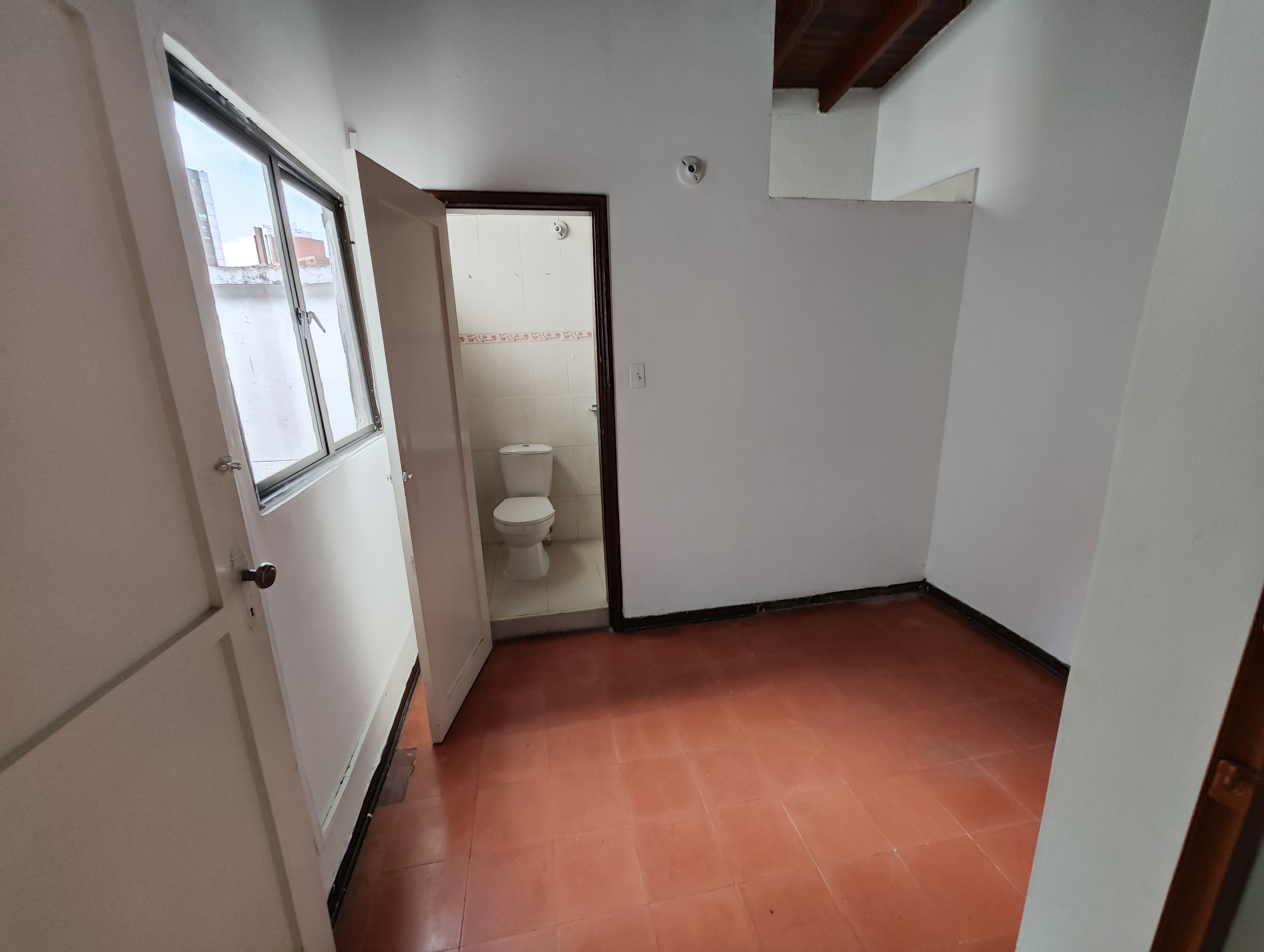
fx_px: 512
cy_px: 476
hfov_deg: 102.0
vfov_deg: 85.8
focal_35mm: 14
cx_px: 632
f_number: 2.2
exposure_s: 1/30
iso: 154
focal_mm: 2.16
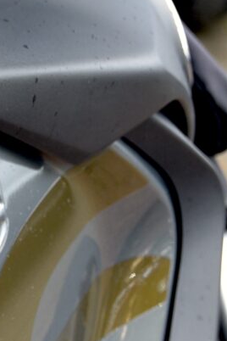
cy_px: 210
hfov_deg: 5.5
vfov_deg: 8.5
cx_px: -340
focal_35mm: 242
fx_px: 2289
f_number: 4.5
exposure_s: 1/80
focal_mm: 38
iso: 200
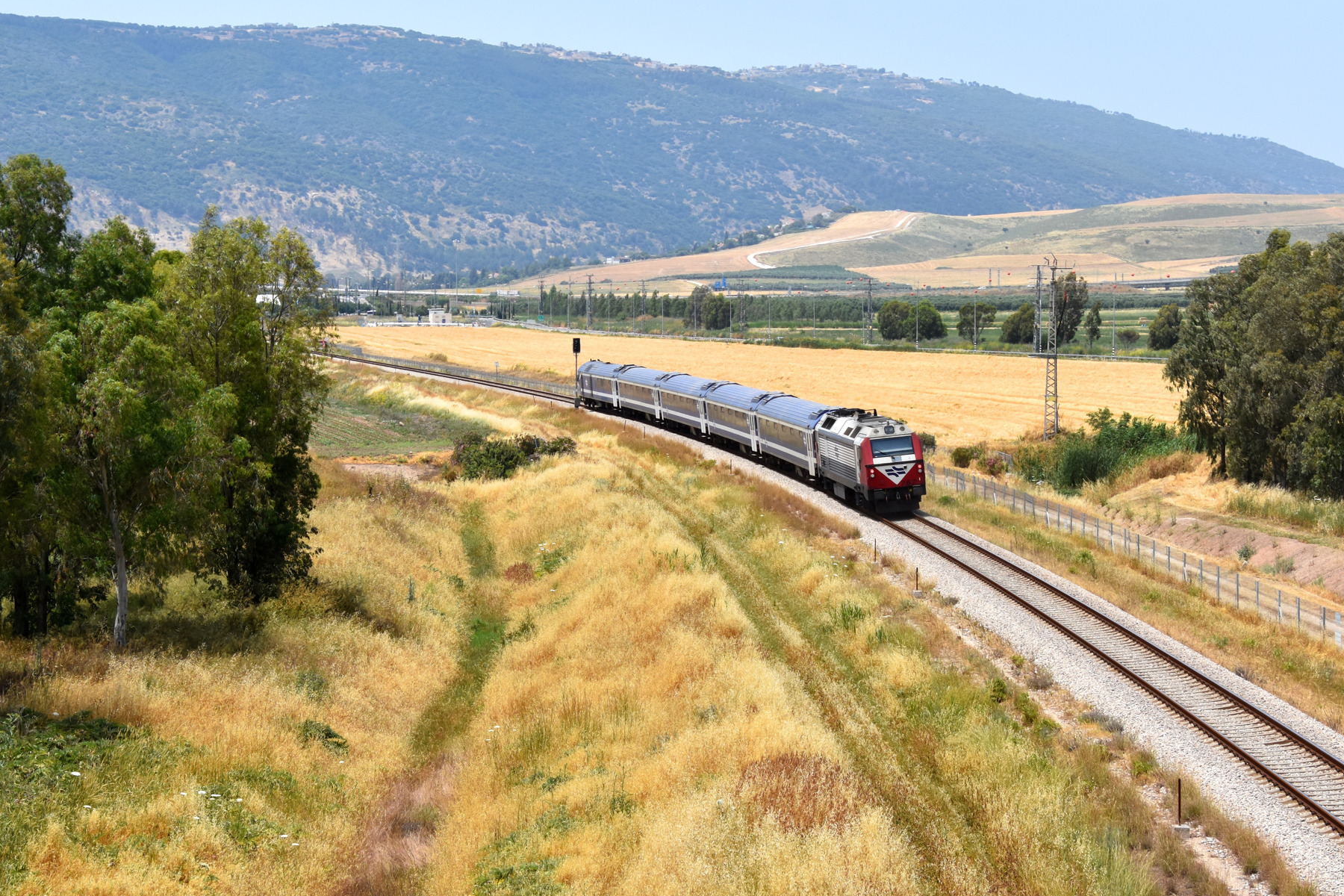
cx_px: 705
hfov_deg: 25.4
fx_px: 2986
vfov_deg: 17.1
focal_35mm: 80
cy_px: 429
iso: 400
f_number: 6.3
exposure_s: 1/1600
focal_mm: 50
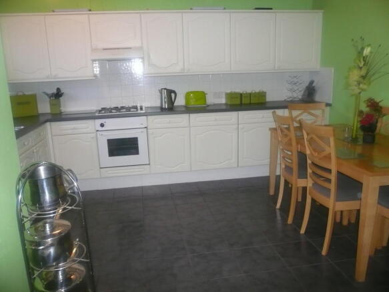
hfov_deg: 63.5
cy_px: 146
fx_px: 315
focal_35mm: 28
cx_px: 194
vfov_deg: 49.7
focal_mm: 4.6
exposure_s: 1/30
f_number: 2.8
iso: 250
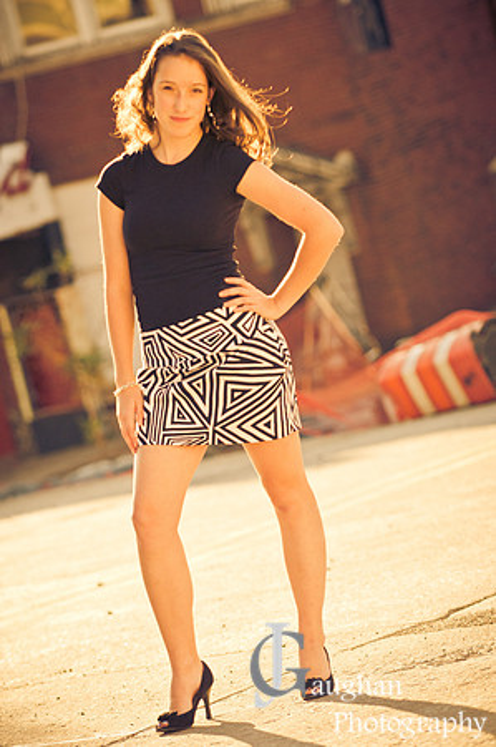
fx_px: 3728
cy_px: 374
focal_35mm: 180
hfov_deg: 7.6
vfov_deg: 11.4
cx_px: 248
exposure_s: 1/1600
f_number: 3.2
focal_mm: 120
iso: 500
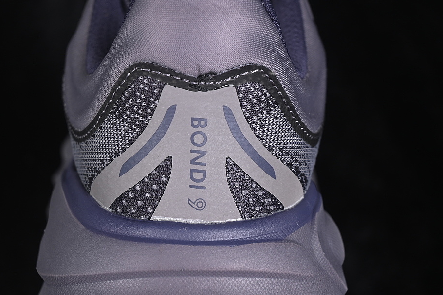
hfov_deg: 22.9
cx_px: 199
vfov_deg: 15.4
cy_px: 156
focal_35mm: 89
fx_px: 1095
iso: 160
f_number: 6.3
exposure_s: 1/60
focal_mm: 50
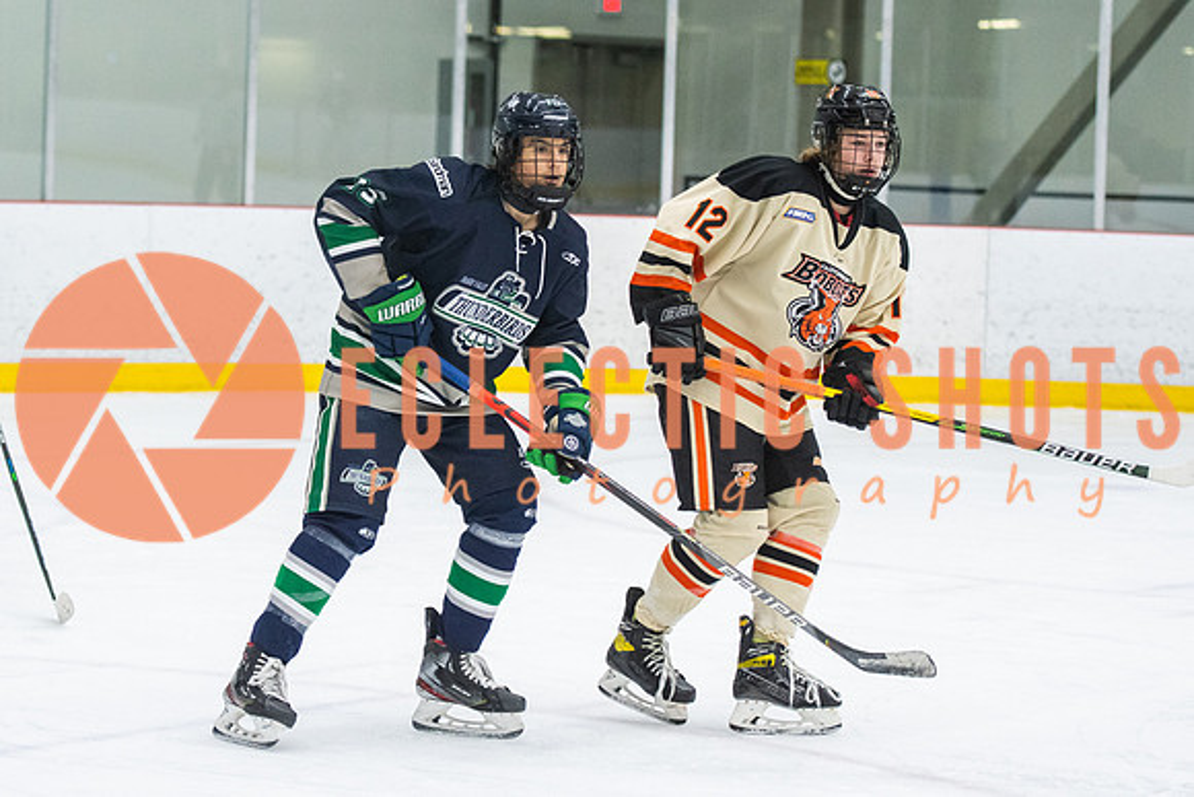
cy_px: 318
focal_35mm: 146
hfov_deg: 14.1
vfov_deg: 9.4
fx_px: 4834
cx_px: 479
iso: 1800
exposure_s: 1/640
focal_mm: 80
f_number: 2.8
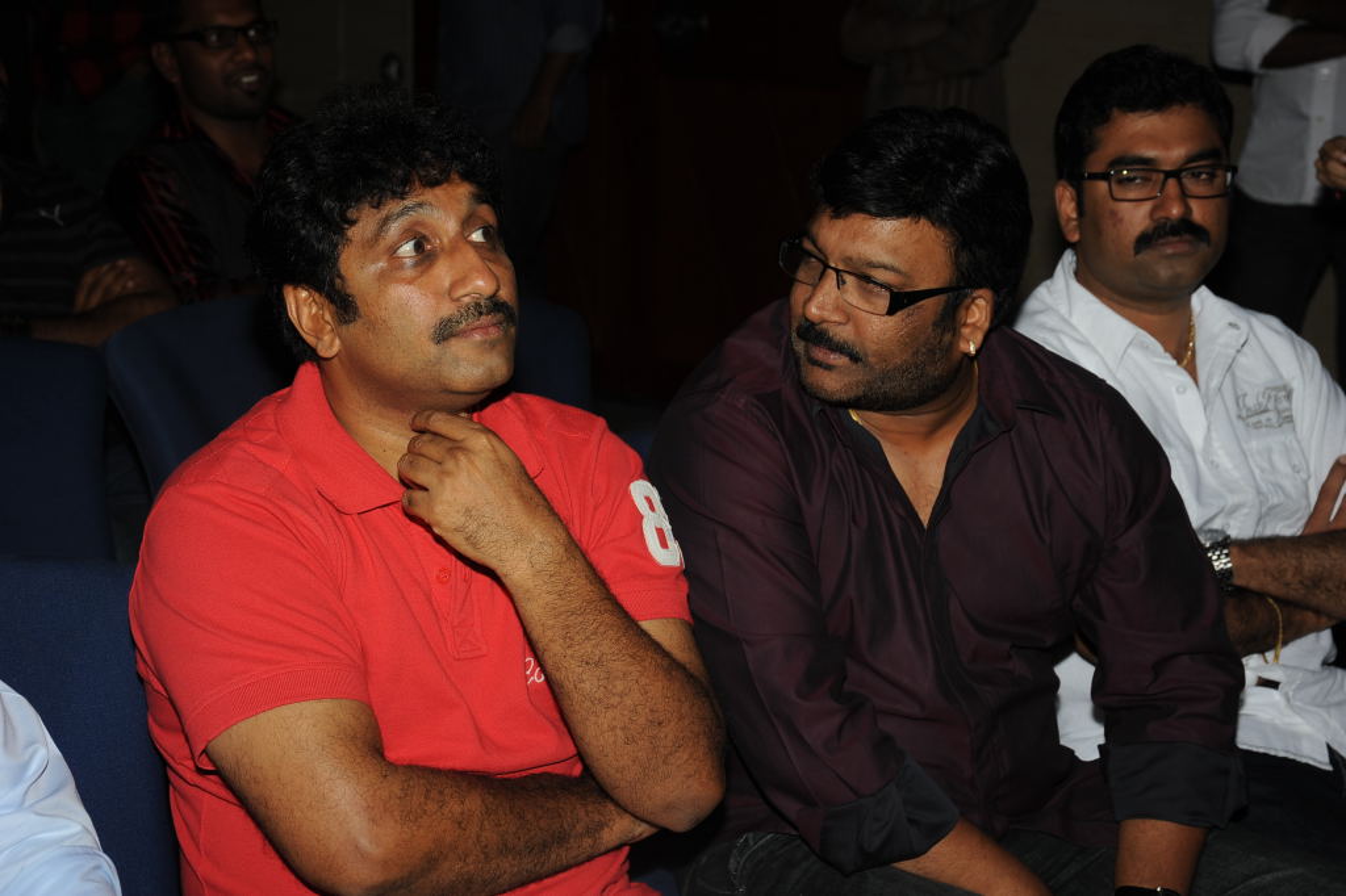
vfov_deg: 16.1
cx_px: 673
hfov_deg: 23.9
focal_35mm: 85
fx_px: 3177
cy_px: 448
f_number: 9
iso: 200
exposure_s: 1/125
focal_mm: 85
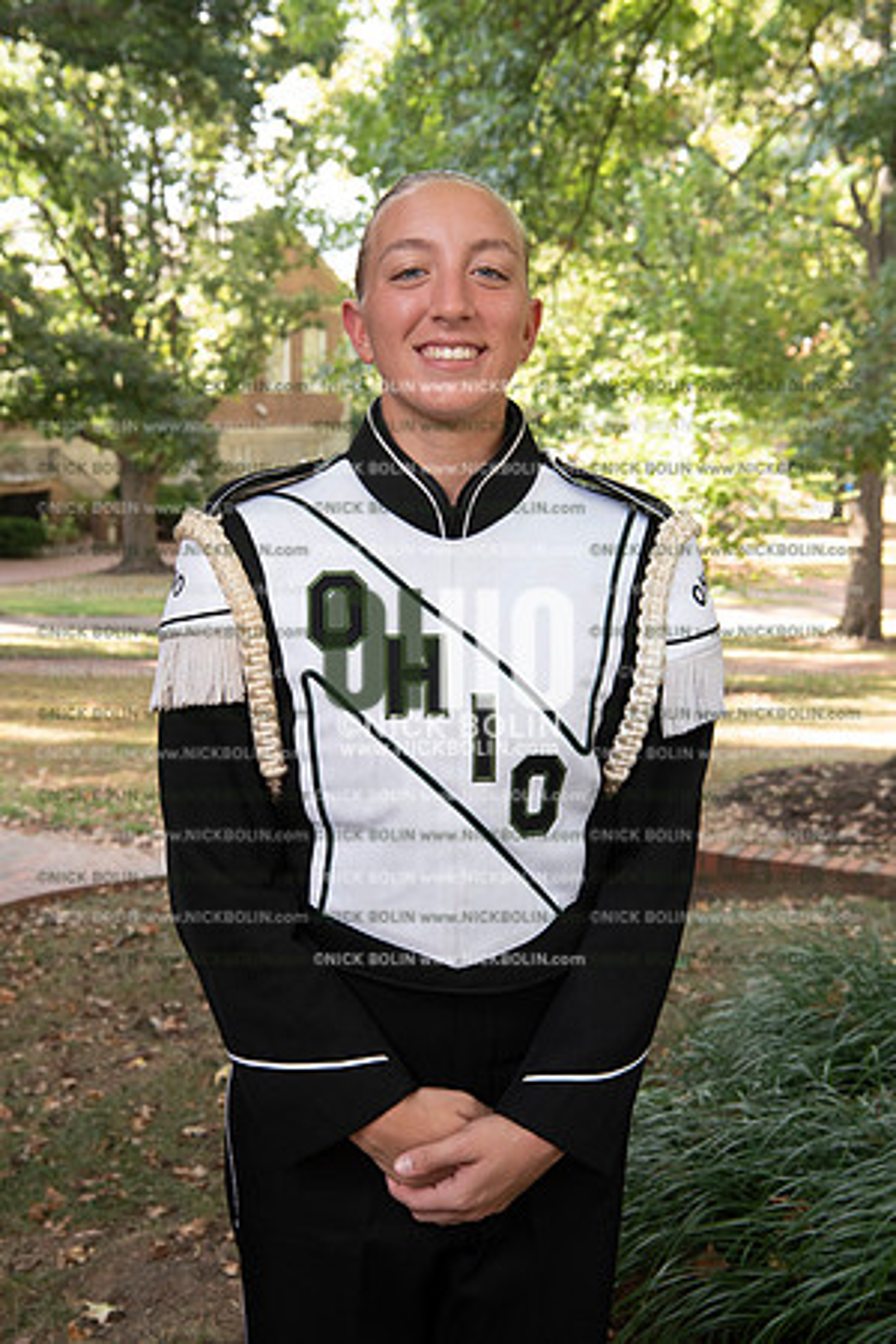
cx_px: 448
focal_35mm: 50
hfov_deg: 27.0
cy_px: 672
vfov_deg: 39.6
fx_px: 1867
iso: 800
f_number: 8
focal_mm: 50
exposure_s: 1/100
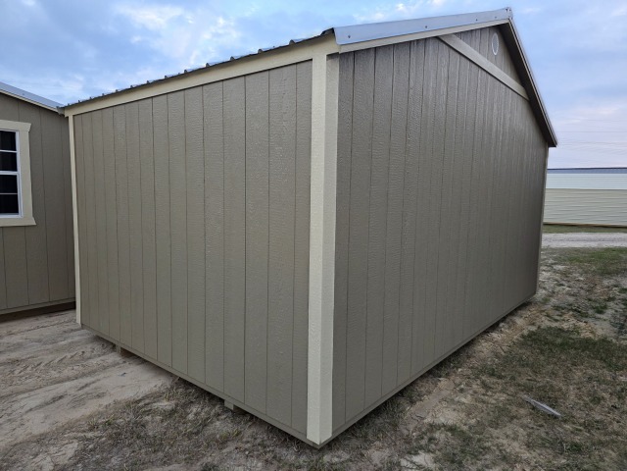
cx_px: 314
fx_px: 417
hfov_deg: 73.9
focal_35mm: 23
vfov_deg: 58.9
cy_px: 236
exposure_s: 1/180
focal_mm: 6.3
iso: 80
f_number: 1.7
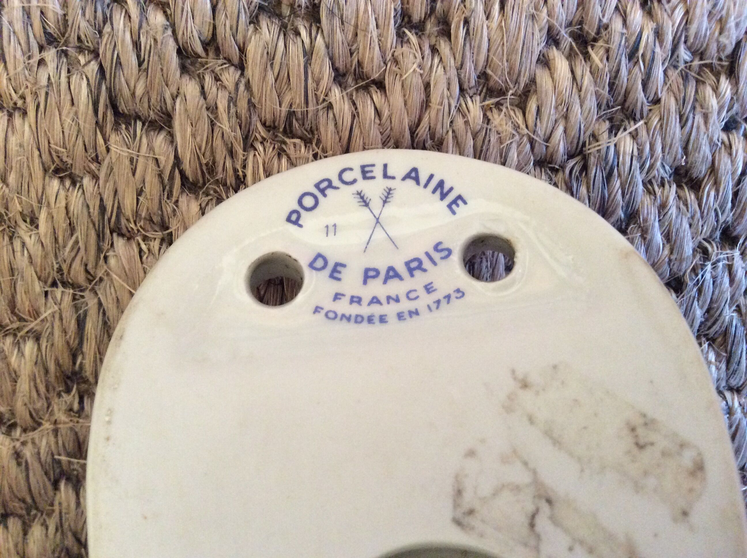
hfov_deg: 56.9
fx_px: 690
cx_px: 374
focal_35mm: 32
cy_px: 279
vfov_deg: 44.1
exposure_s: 1/20
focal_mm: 3.3
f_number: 2.4
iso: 250
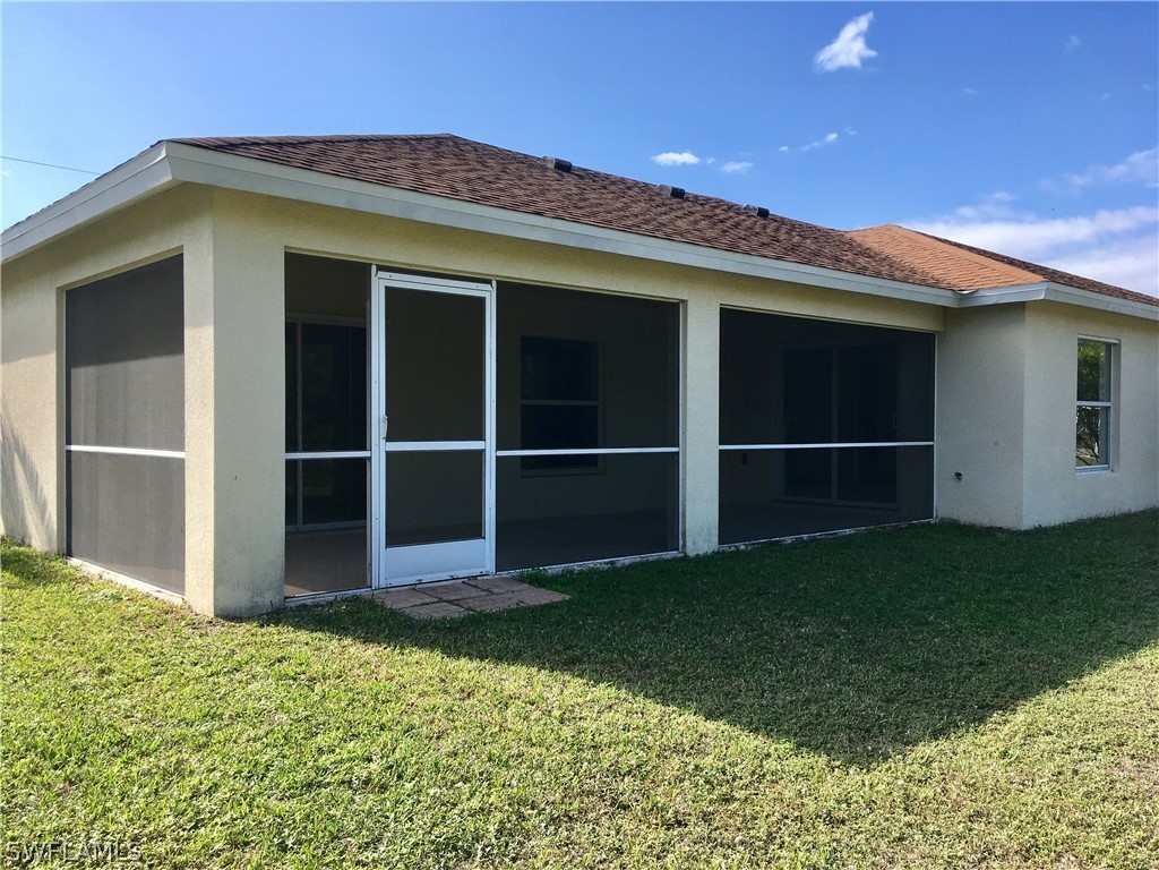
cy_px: 435
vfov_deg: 48.2
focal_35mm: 29
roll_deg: -1.4
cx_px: 580
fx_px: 971
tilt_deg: +1.0
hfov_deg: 61.7
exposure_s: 1/1202
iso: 25
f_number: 2.2
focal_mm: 4.15
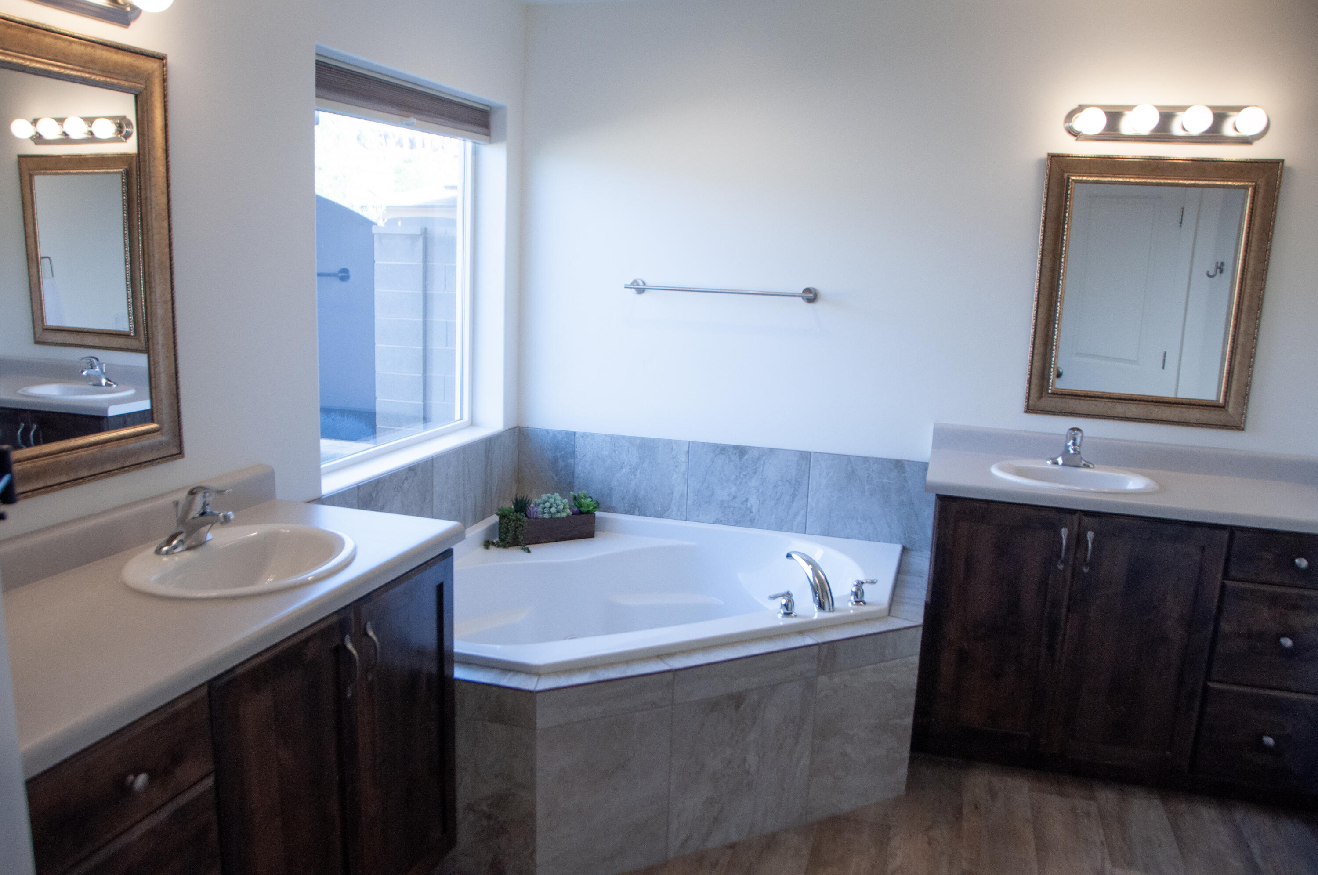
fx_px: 987
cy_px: 438
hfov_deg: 67.4
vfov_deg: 47.8
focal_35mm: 27
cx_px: 659
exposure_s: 1/400
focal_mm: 18
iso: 800
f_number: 3.5
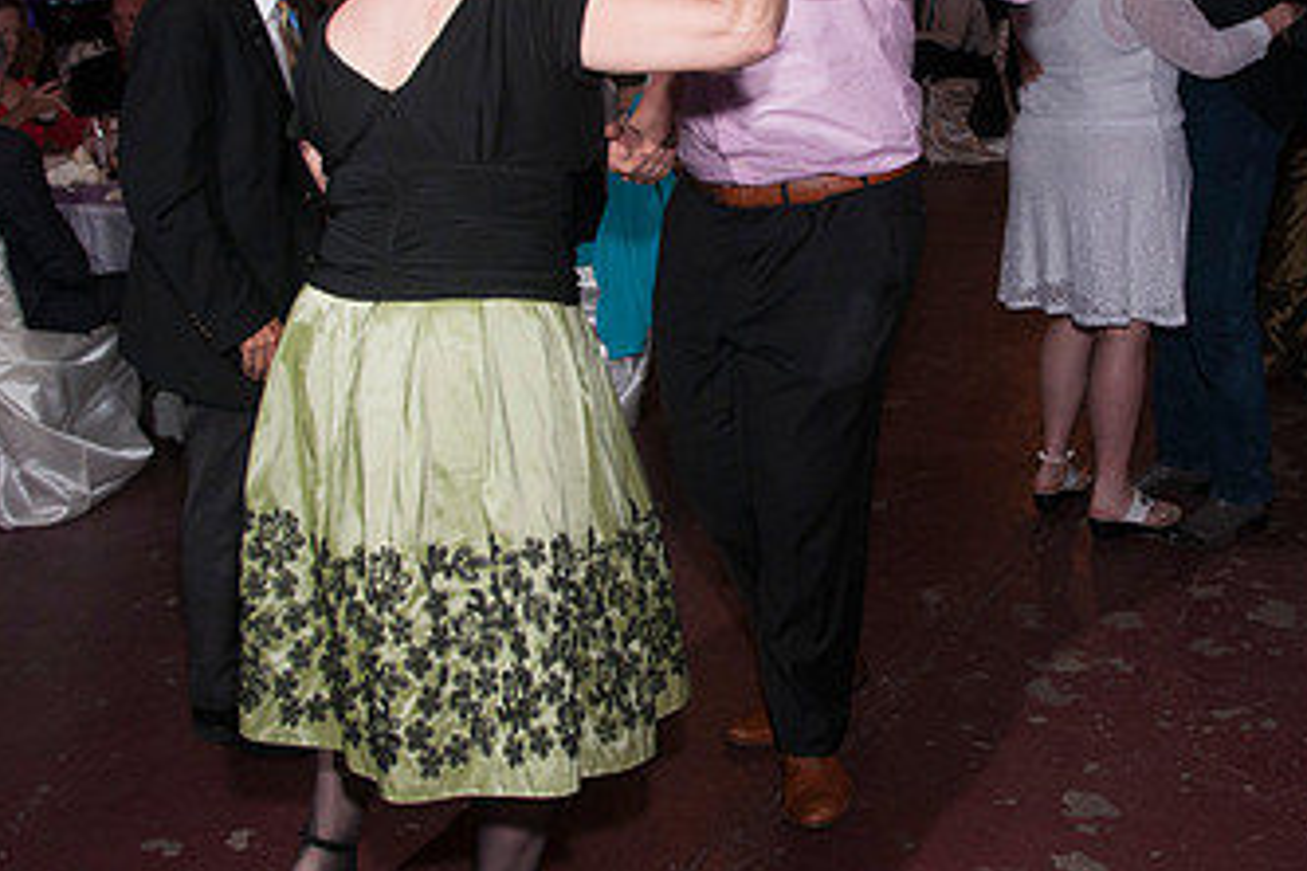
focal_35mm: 47
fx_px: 1706
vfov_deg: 28.3
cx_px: 777
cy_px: 249
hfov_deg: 41.7
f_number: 5.6
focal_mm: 18
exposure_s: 1/30
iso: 400
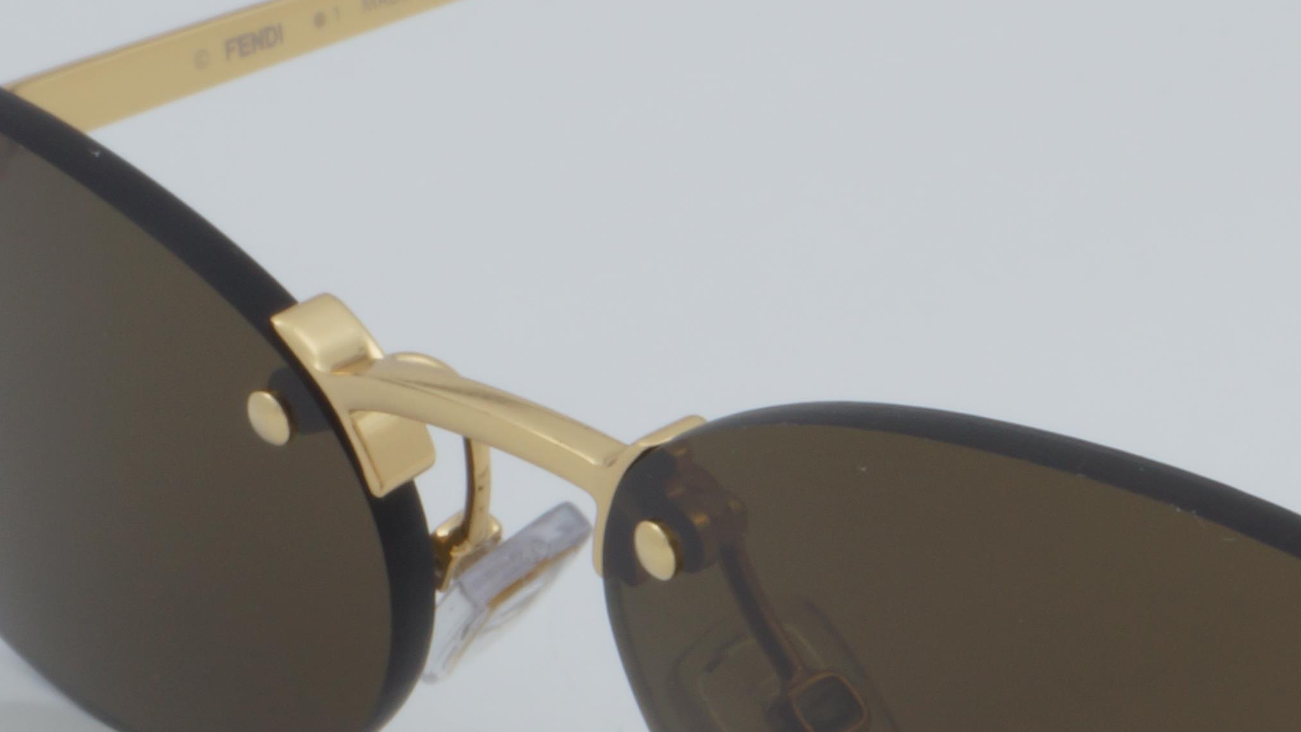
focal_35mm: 233
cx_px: 1589
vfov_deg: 5.2
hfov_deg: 9.1
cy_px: 552
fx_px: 8038
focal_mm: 50
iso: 100
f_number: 32
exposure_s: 1/4
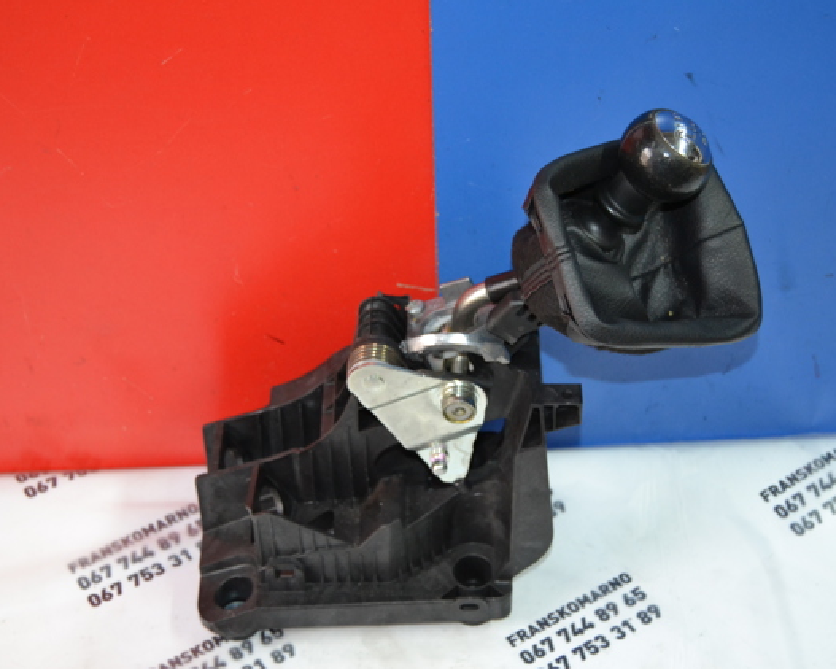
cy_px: 332
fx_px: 1609
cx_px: 442
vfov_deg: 23.5
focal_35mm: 65
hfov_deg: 29.1
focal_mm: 38
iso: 1600
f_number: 4.8
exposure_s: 1/60
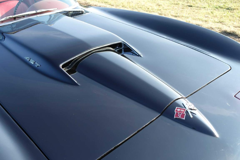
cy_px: 80
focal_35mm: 41
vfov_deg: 32.6
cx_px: 120
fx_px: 273
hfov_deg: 47.4
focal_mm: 15.1
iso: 125
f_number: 4
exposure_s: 1/125
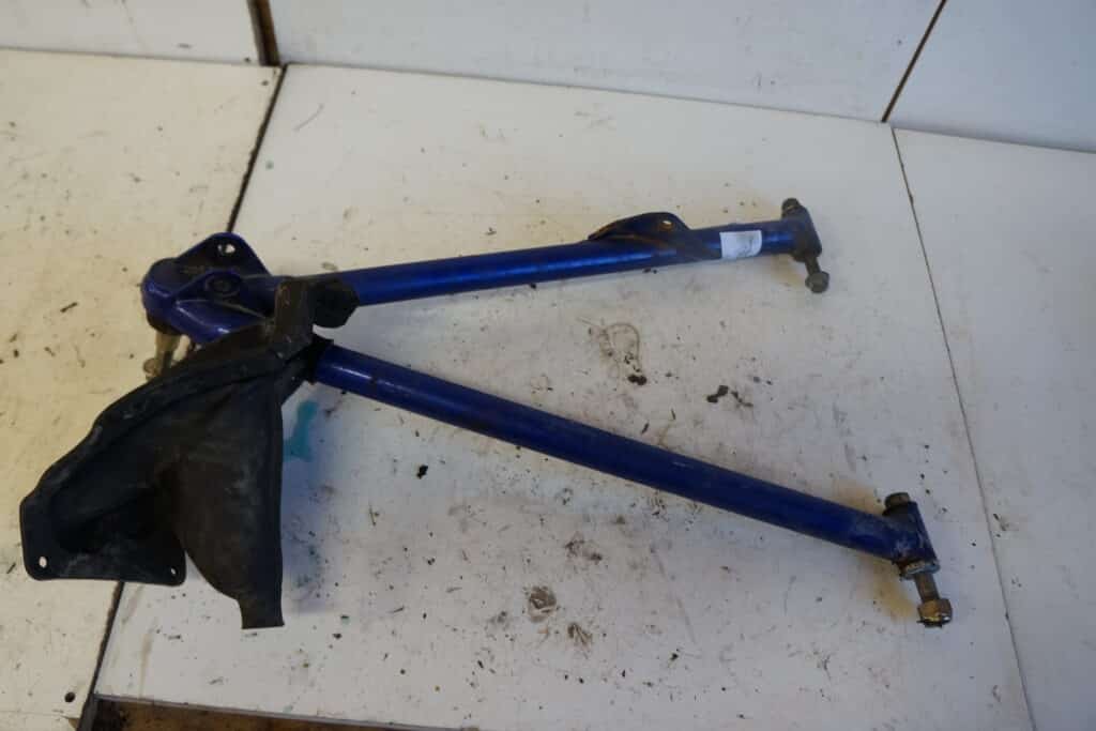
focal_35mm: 27
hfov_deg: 67.4
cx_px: 548
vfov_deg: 47.9
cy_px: 366
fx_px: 822
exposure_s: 1/60
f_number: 4
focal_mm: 18
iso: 640
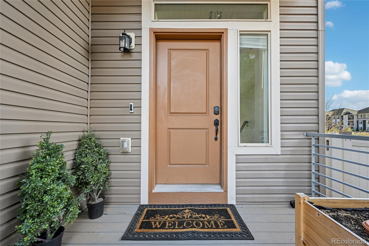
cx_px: 184
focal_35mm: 14
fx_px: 143
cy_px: 123
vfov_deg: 81.2
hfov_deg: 104.3
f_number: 11
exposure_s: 1/15
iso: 400
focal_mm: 14
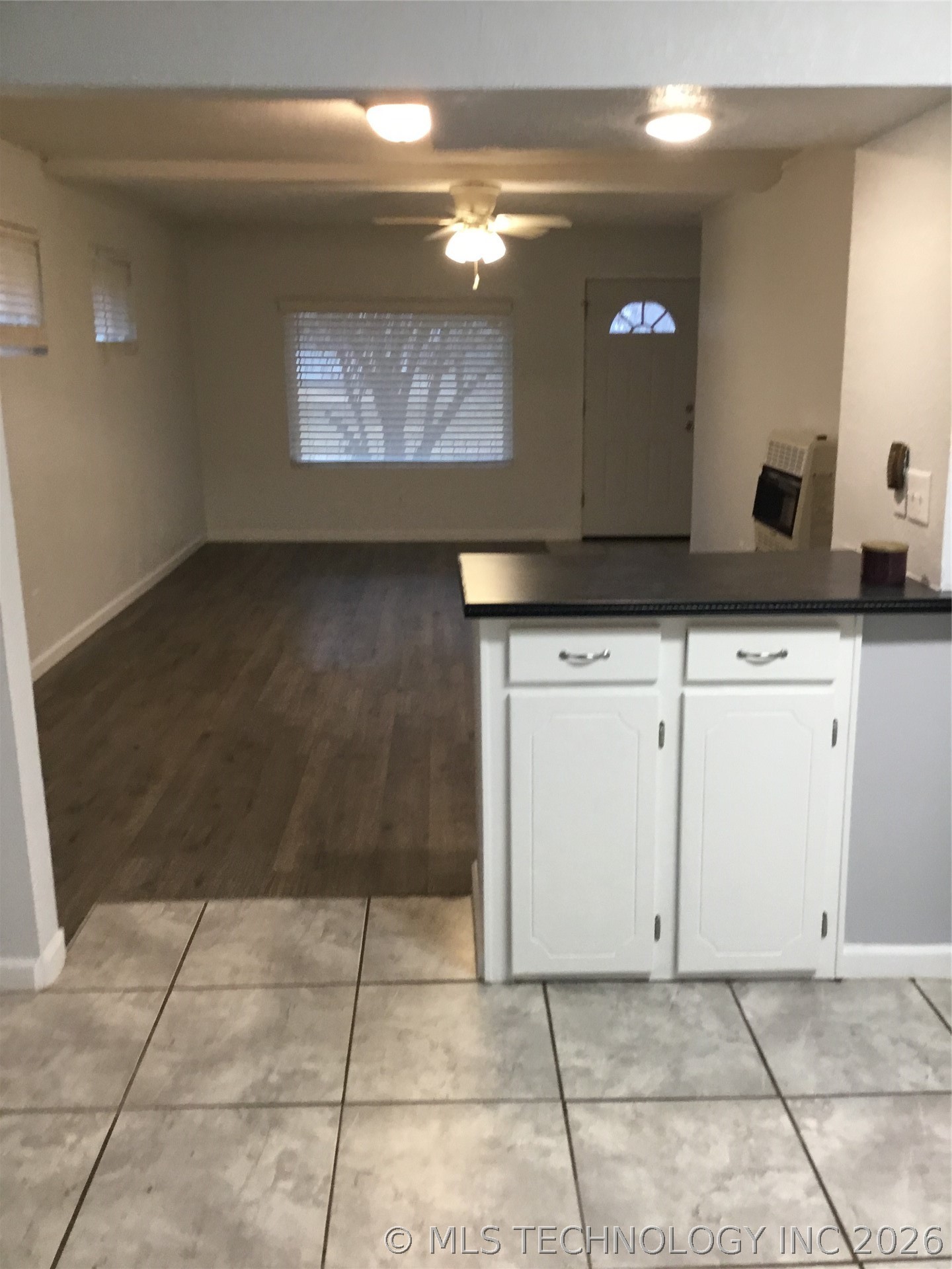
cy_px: 634
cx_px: 476
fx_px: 1137
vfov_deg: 58.4
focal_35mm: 31
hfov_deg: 45.4
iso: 100
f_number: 2.4
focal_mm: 3.3
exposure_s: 1/30
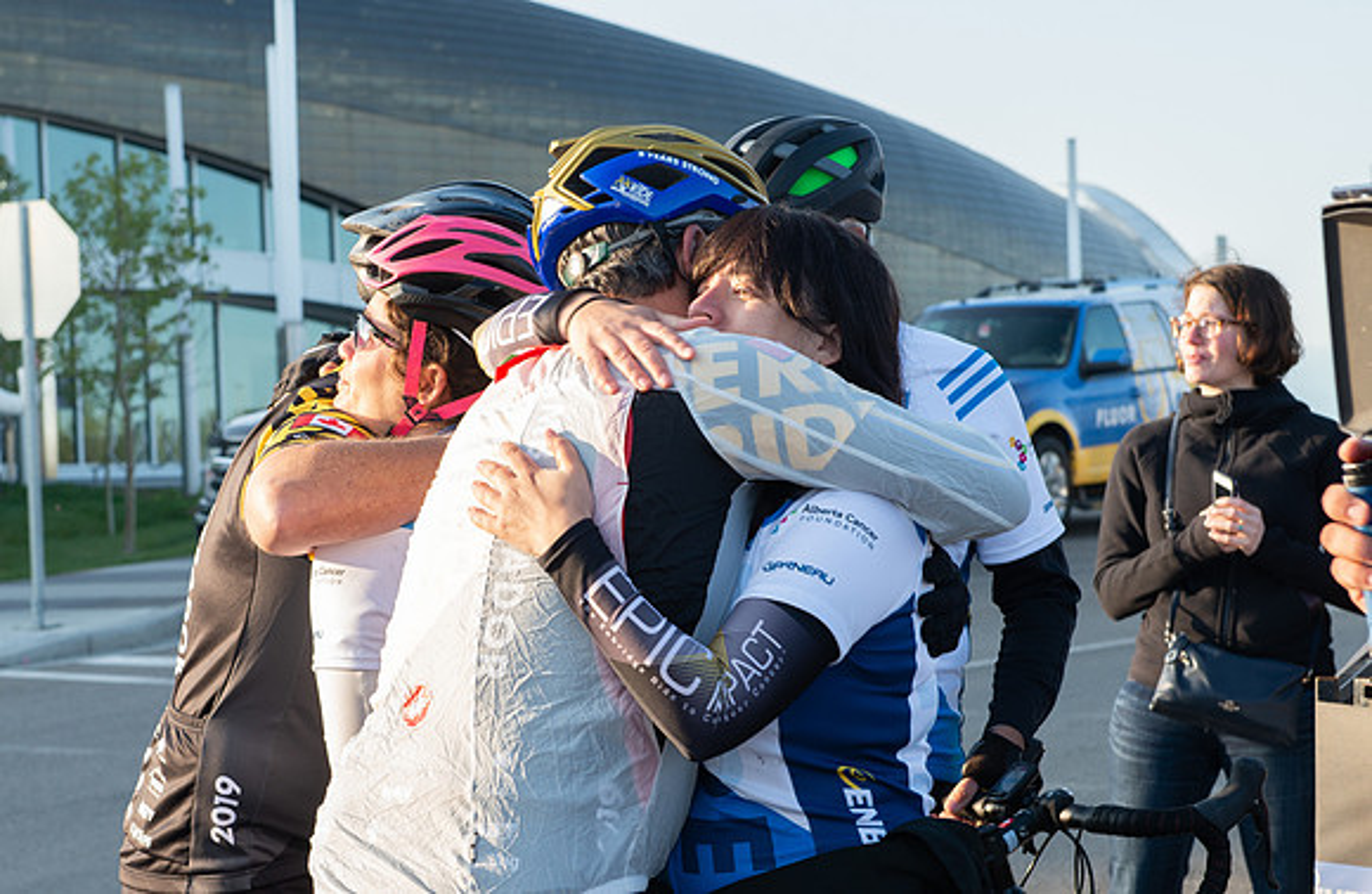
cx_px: 545
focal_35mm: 111
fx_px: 4208
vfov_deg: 12.1
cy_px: 576
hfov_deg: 18.5
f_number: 8
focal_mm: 70
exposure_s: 1/100
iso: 200
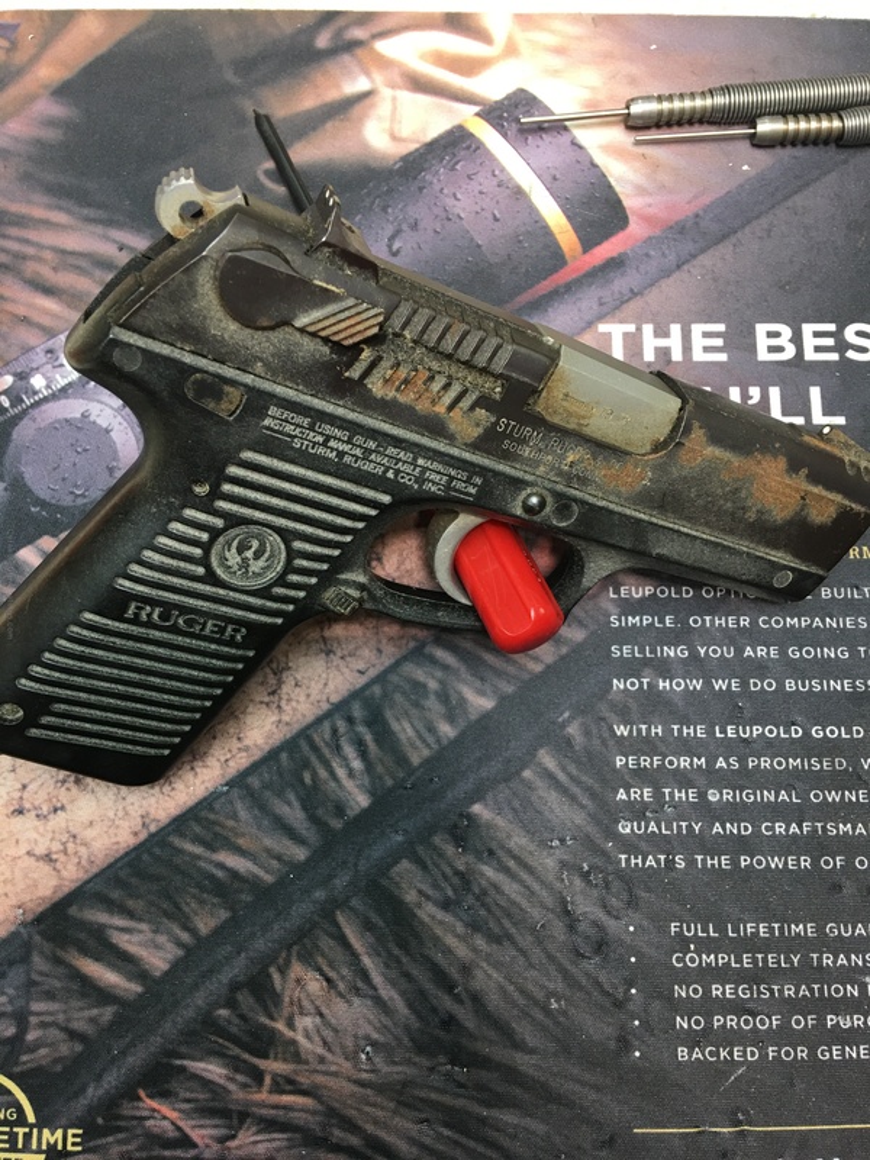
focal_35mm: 29
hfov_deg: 48.2
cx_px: 435
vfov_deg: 61.7
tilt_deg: -76.0
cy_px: 580
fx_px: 972
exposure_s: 1/30
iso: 32
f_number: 2.2
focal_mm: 4.15
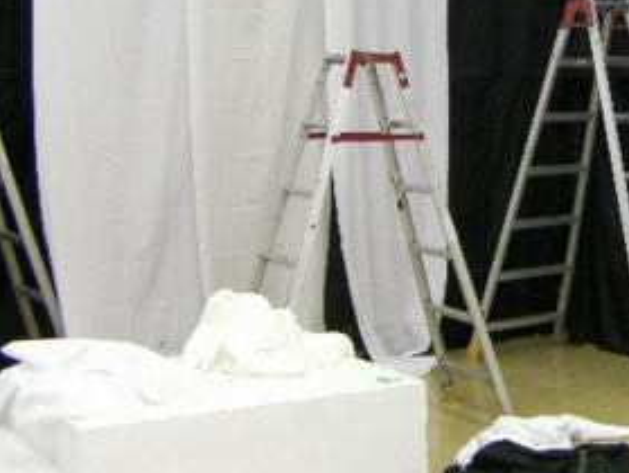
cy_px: 71
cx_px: 561
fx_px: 1237
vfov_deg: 21.3
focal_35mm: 68
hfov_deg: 27.5
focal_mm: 6.8
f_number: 3.5
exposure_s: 1/15.7
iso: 200
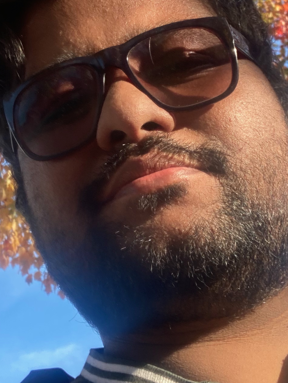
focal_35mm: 78
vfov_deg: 24.7
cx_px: 85
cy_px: 87
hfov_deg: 18.8
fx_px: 864
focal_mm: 2.87
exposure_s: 1/121
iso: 32
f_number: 2.2
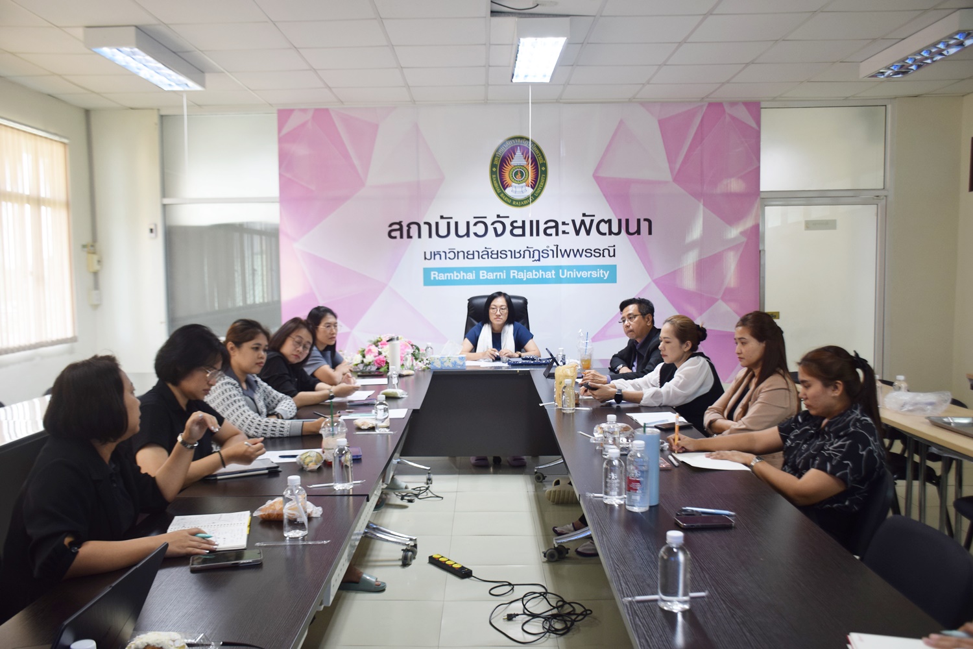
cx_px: 486
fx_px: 892
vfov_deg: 40.0
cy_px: 324
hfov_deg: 57.2
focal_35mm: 33
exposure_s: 1/60
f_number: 4
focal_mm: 22
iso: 450
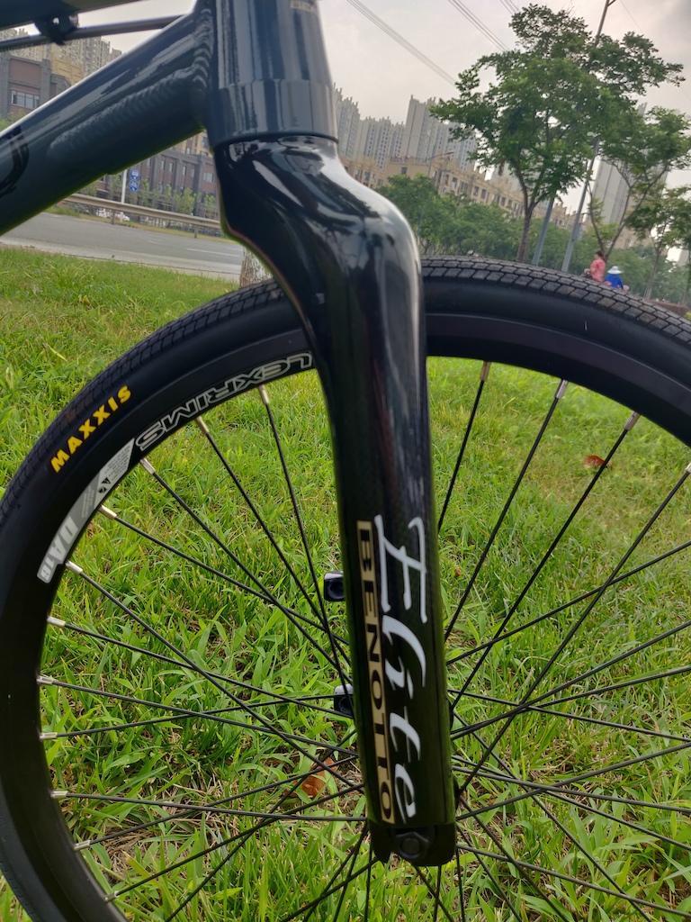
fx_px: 665
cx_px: 346
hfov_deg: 54.9
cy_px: 461
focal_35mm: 25
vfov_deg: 69.4
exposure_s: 1/129
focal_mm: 4.25
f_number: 1.7
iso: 100
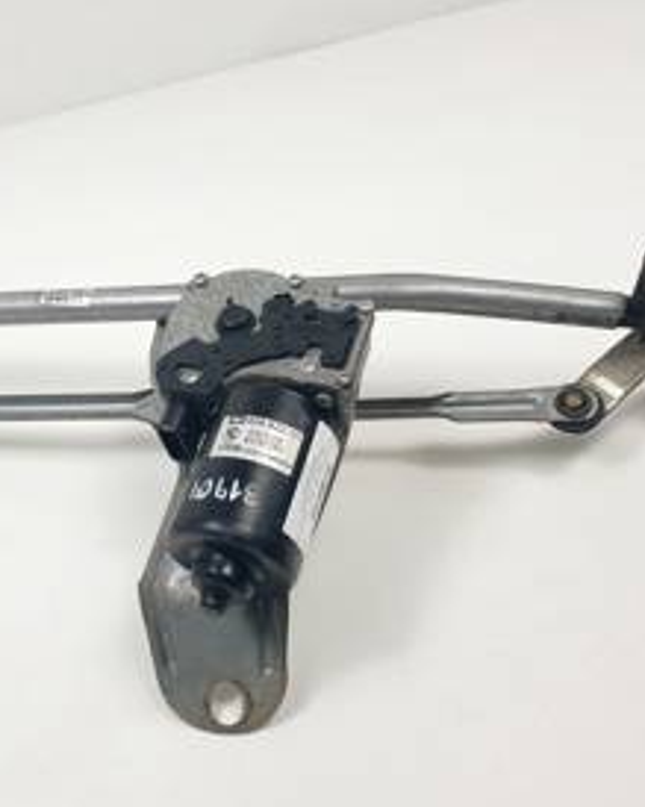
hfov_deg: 39.7
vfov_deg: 49.1
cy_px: 415
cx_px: 227
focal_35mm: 37
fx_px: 883
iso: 50
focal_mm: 4.3
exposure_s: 1/278
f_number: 2.4
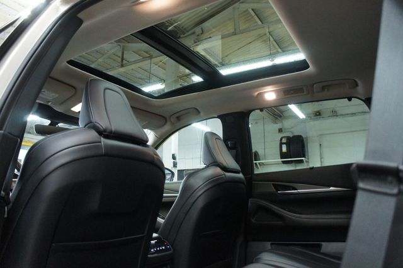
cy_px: 134
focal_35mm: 27
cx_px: 202
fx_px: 302
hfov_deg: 67.4
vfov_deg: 47.9
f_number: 3.5
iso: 1600
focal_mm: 18
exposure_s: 1/40
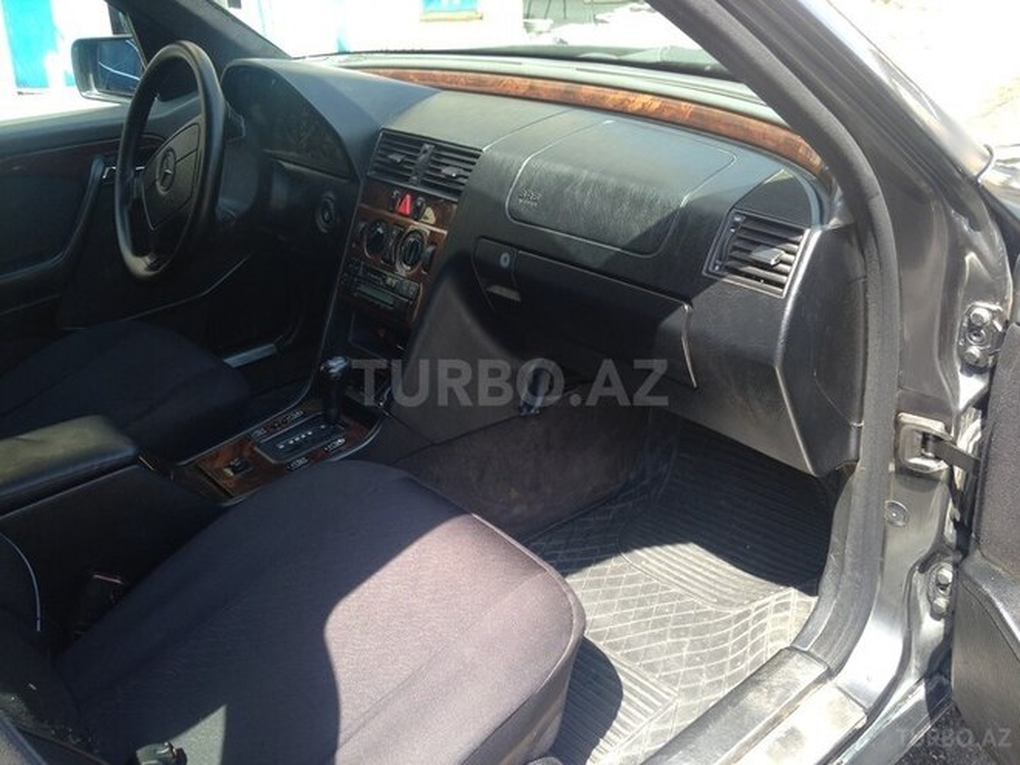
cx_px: 510
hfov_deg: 55.4
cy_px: 382
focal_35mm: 33
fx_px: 972
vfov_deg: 42.9
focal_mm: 4.12
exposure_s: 1/127
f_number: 2.4
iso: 50
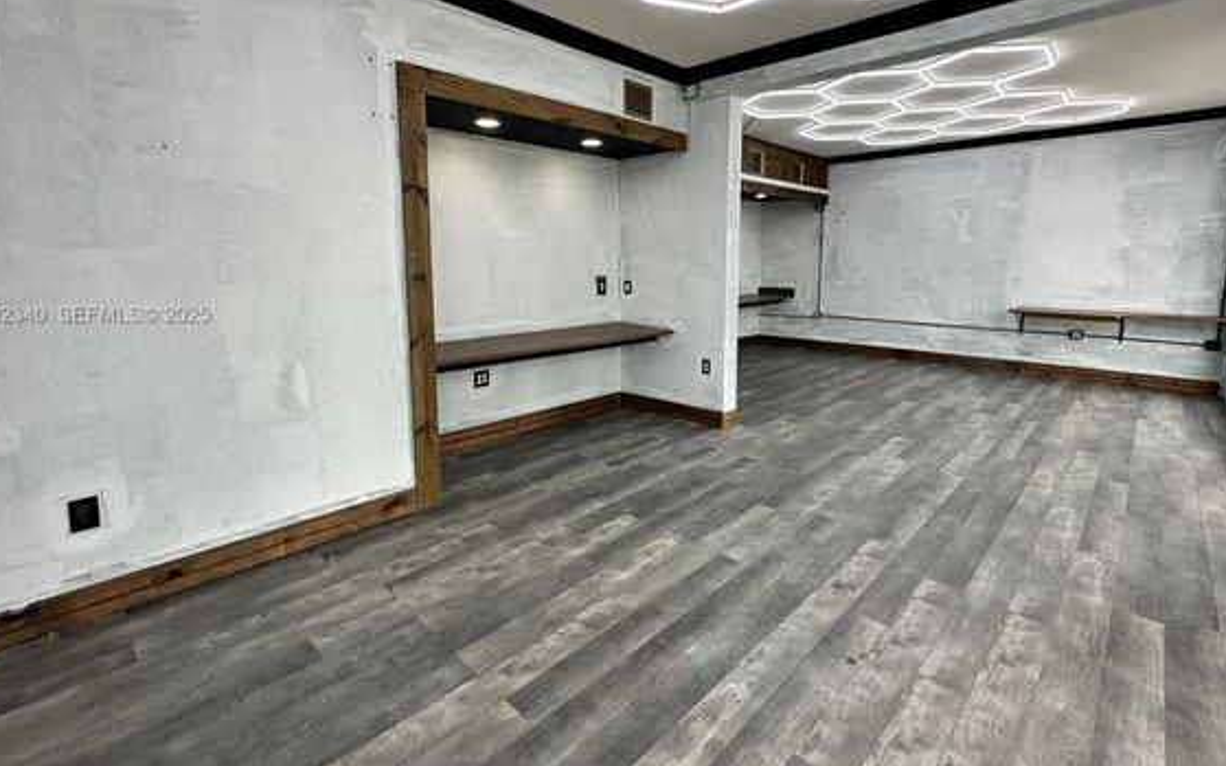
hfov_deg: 94.3
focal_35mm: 17
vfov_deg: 67.5
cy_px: 316
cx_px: 638
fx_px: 568
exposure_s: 1/99
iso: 40
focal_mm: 2.22
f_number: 2.2
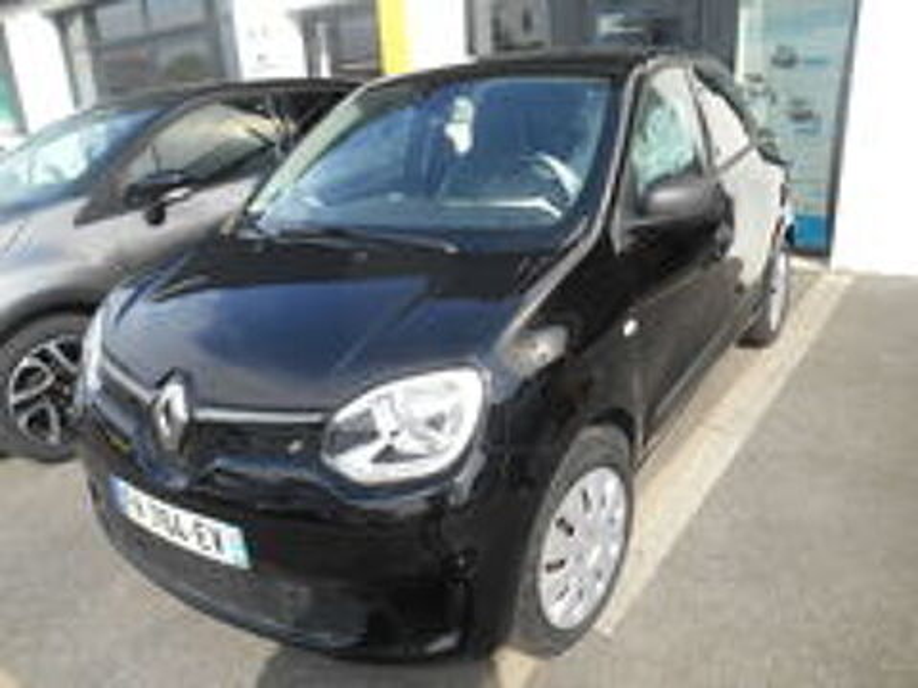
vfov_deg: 53.1
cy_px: 344
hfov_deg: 67.3
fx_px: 690
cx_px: 459
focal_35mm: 26
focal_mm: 4.7
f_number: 3.4
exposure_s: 1/320
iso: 80
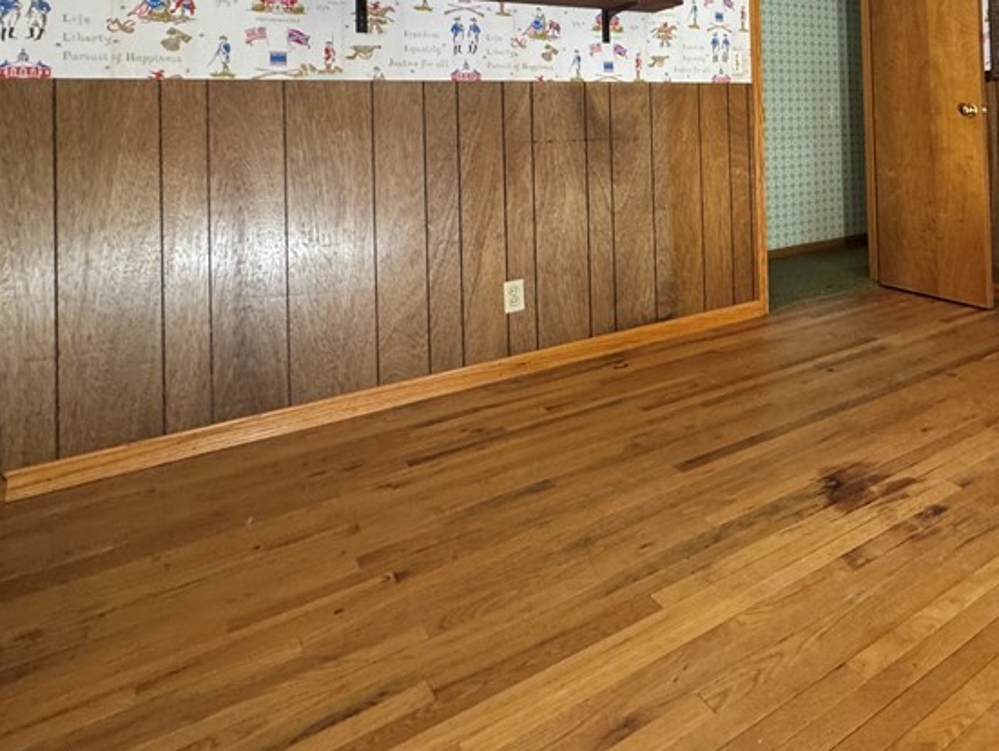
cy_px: 102
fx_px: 751
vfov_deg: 48.5
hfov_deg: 59.0
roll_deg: +1.6
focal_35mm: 26
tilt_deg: +0.1
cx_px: 868
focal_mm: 2.22
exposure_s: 1/60
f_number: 2.2
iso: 250
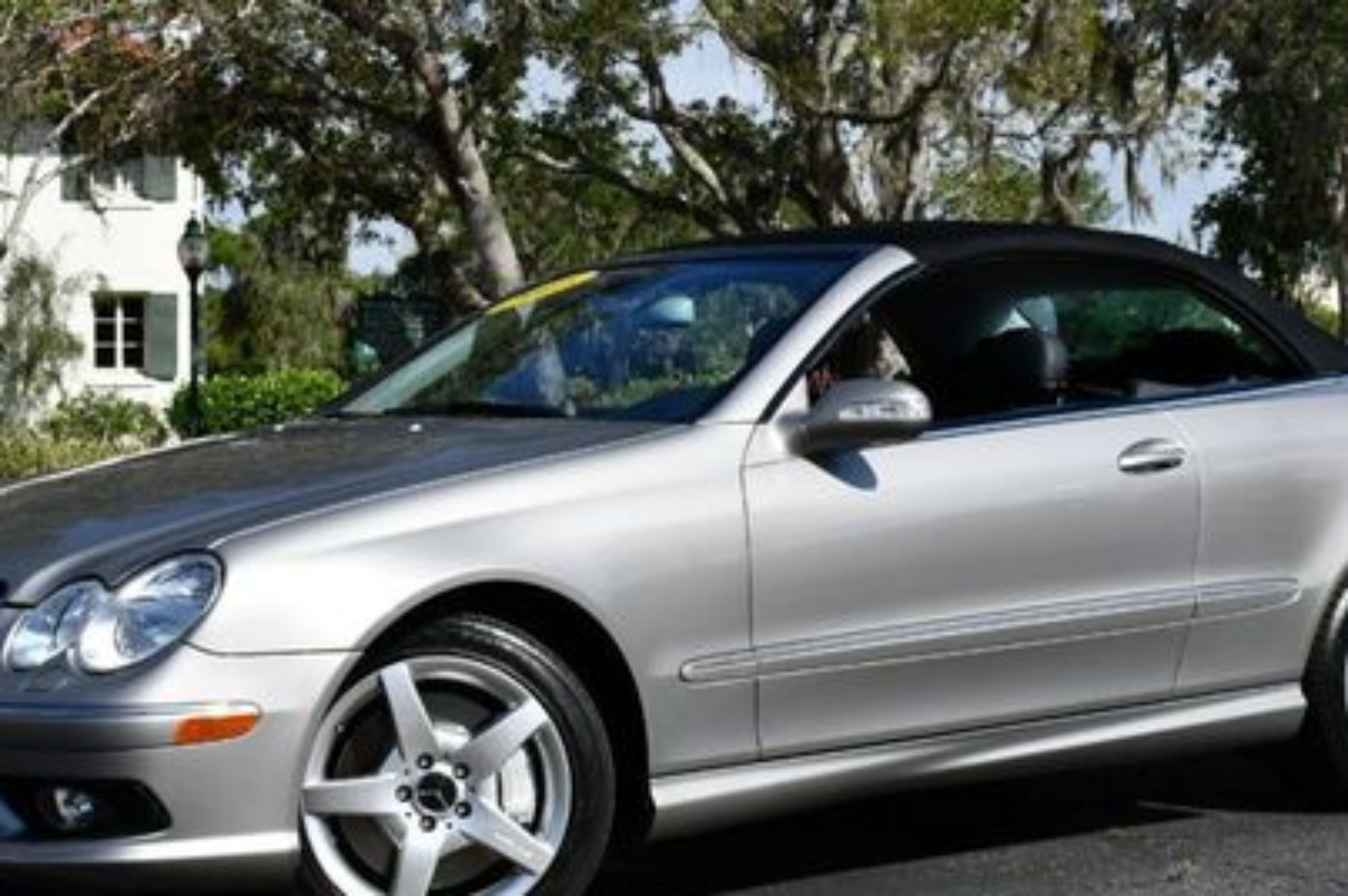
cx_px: 629
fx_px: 2731
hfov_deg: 27.7
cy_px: 334
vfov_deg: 18.6
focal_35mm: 73
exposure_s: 1/320
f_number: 9
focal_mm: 31
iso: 100
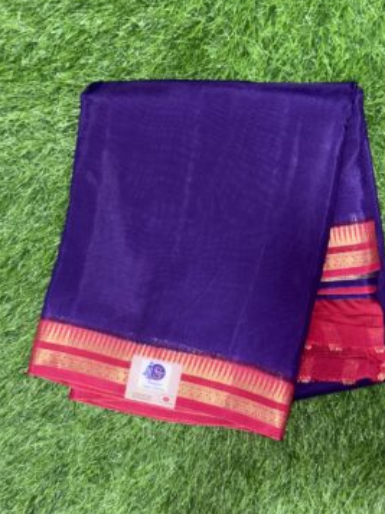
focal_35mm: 54
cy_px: 267
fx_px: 801
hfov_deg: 27.0
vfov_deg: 35.5
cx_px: 211
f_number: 1.78
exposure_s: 1/17
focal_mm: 6.76
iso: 50
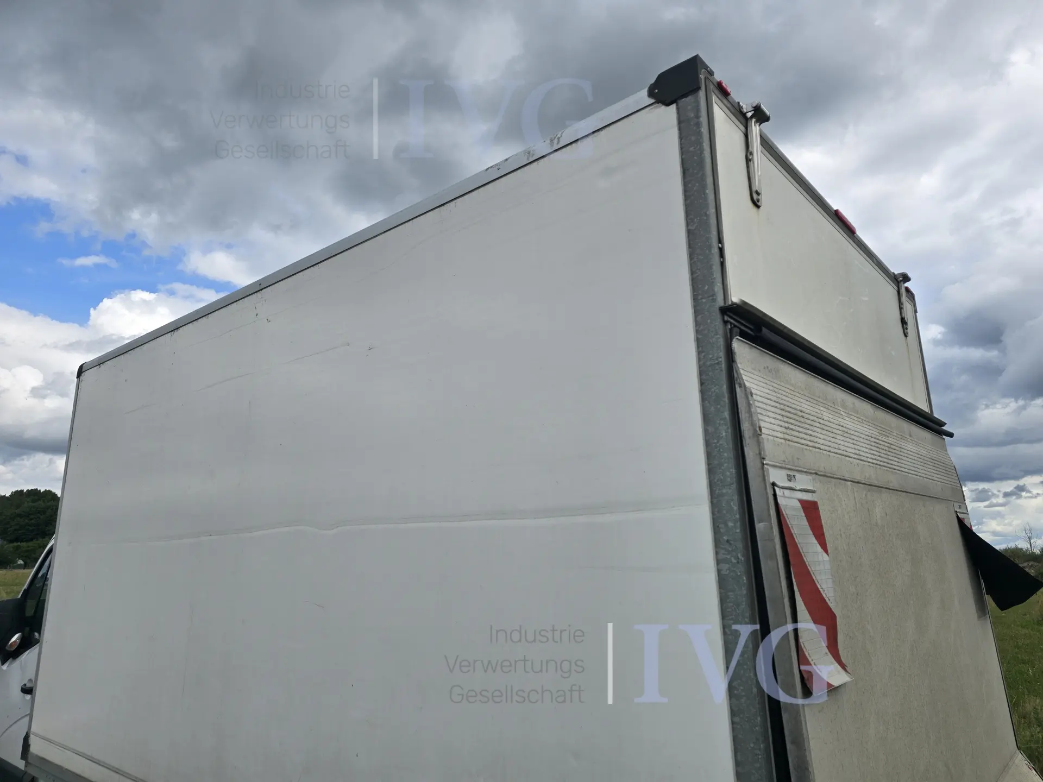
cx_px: 522
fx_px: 693
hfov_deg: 73.9
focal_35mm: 23
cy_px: 391
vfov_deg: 58.9
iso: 12
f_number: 1.7
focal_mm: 6.3
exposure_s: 1/786
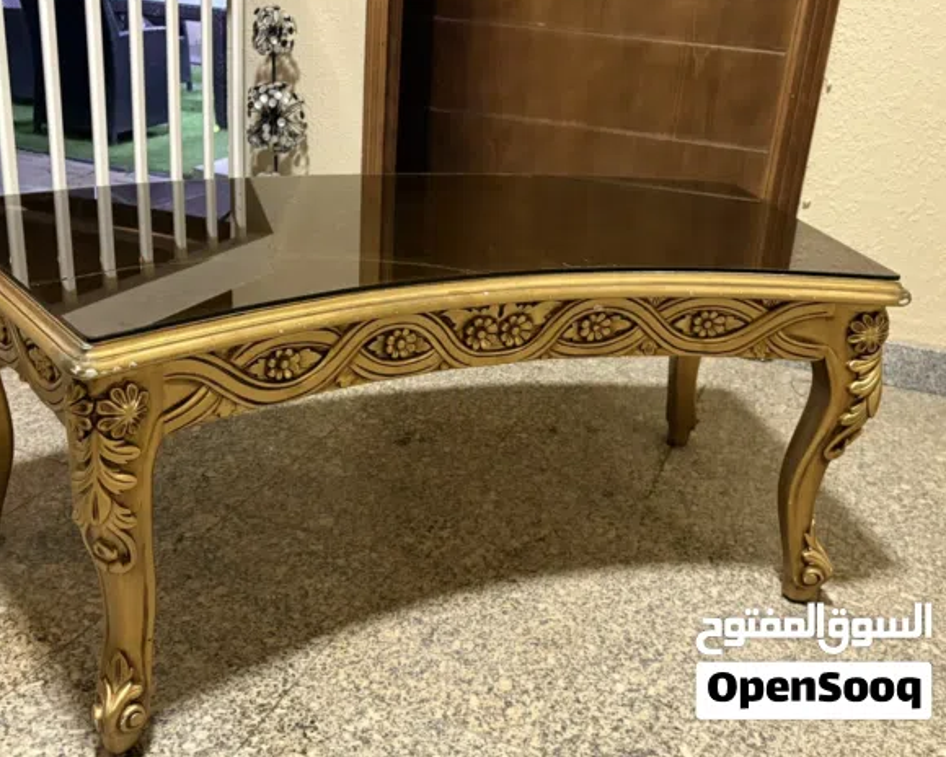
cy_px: 367
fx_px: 784
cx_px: 450
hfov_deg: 62.2
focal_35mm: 28
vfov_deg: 51.5
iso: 500
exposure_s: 1/33
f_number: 1.6
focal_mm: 5.96
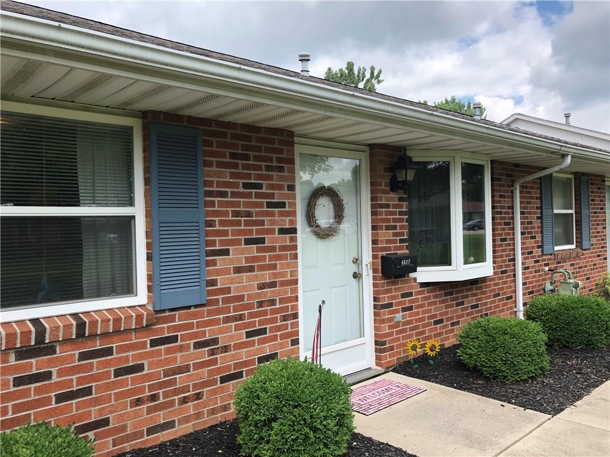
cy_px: 228
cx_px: 305
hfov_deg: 63.4
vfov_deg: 49.7
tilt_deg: +0.8
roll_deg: +2.1
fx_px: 493
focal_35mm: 28
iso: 20
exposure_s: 1/736
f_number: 1.8
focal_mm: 4
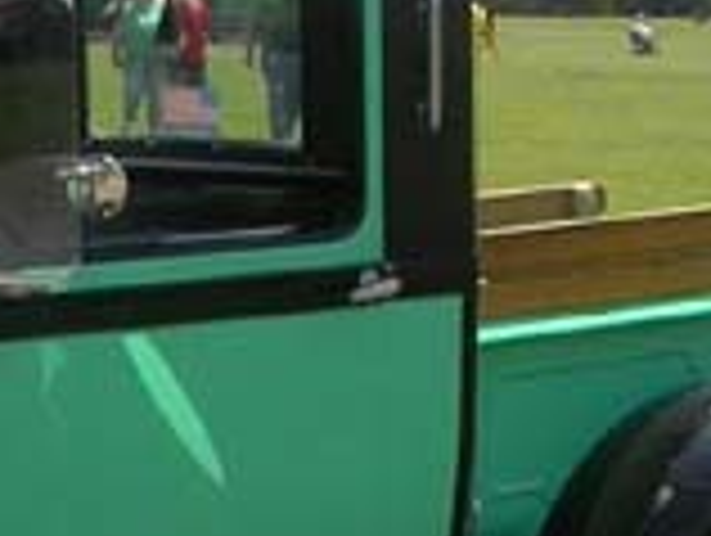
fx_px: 3950
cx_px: -148
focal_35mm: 192
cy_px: 590
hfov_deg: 10.1
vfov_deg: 7.7
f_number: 7.5
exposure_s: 1/280
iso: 100
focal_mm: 7.85
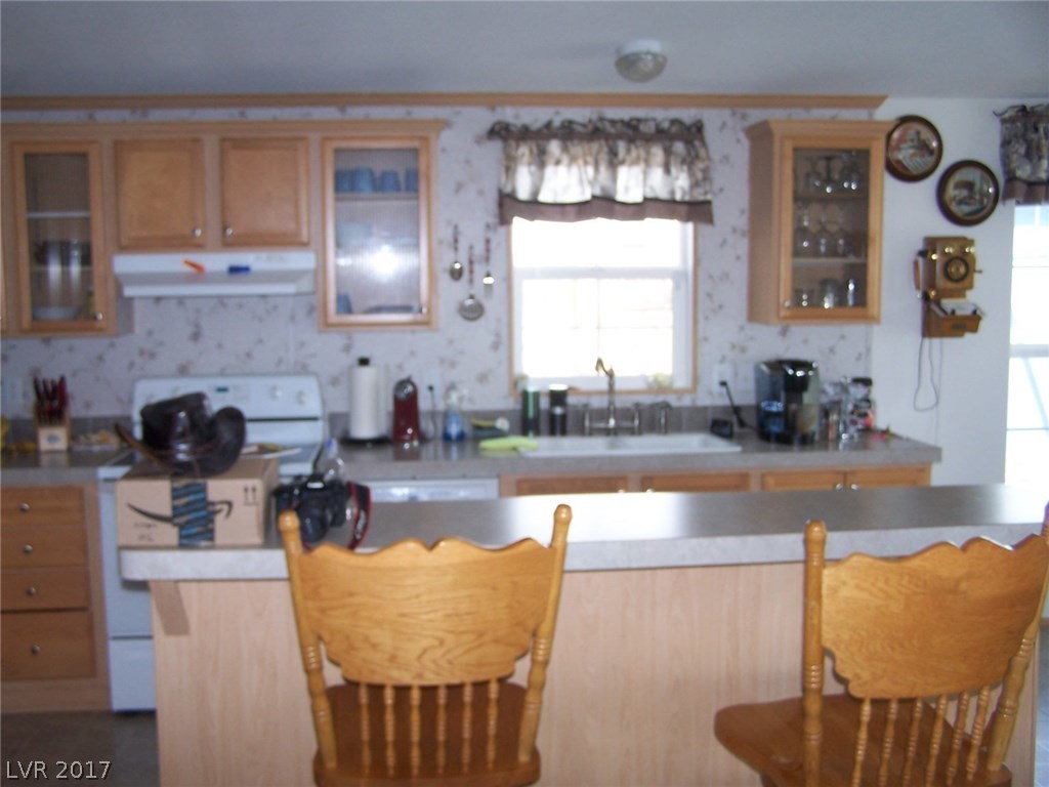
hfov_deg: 49.0
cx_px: 524
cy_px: 394
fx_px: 1152
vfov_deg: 37.7
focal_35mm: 38
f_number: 2.8
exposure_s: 1/60
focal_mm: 6.3
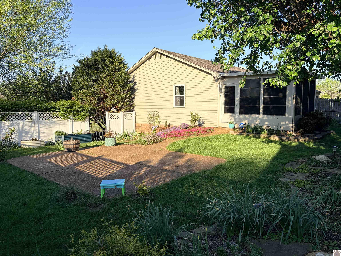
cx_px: 170
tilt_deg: -4.4
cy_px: 128
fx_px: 256
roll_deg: +0.6
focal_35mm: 26
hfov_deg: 67.3
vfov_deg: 53.1
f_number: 1.6
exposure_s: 1/2075
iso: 50
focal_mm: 5.96
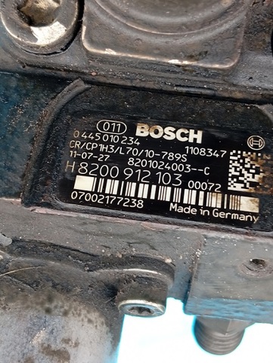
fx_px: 546
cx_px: 136
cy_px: 182
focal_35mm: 52
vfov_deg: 36.8
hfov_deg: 28.1
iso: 53
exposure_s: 1/50
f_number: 1.8
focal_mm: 3.96
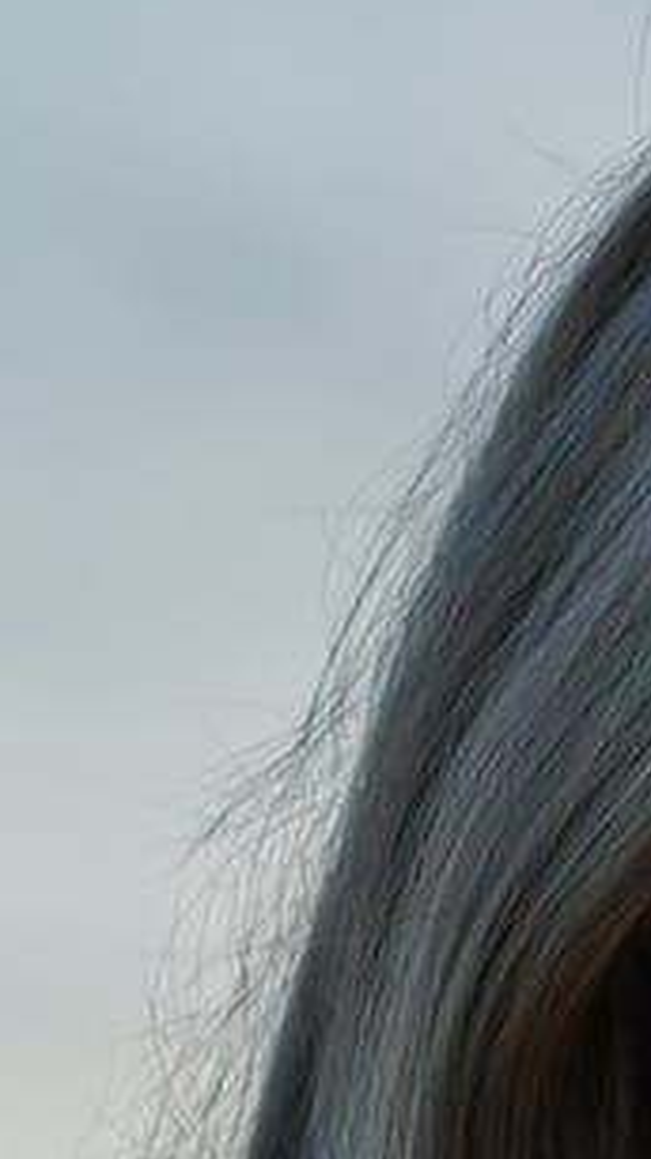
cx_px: 1745
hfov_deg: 3.6
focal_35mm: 329
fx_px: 10102
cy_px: 2924
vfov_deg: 6.2
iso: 160
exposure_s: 1/250
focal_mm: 50
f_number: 2.8
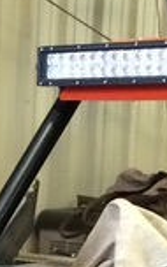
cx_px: -294
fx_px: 1558
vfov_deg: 9.5
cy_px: 423
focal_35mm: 214
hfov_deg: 5.8
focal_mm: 4.12
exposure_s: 1/30
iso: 200
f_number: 2.2
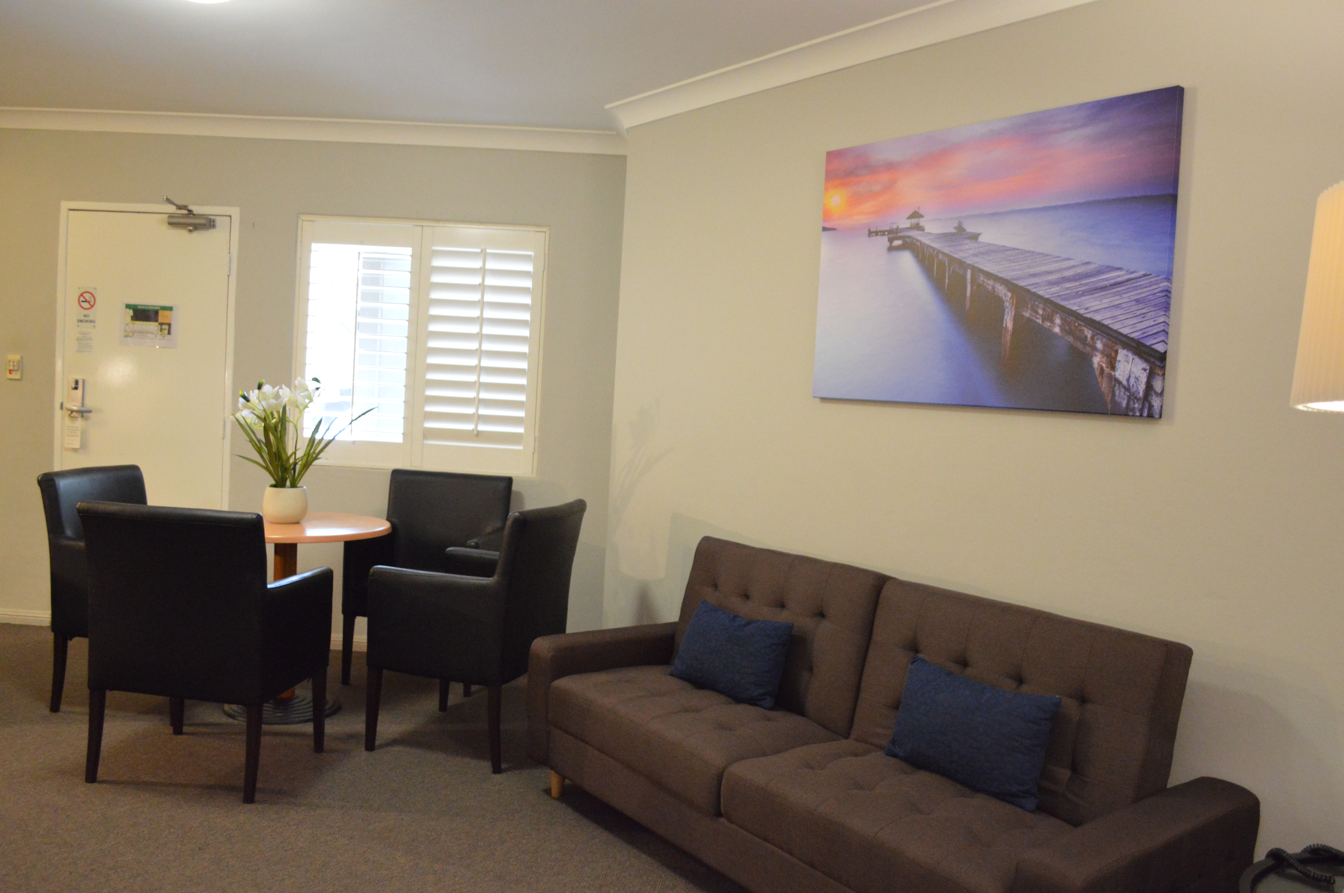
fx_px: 1007
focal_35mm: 27
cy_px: 446
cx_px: 672
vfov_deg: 47.8
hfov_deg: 67.4
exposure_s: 1/40
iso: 3200
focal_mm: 18
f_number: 3.5
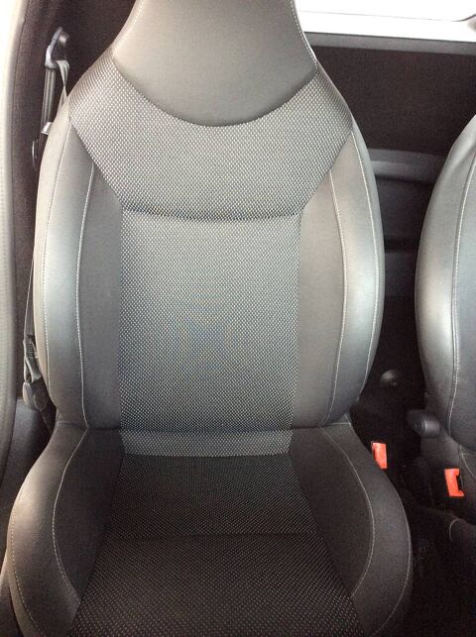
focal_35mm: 32
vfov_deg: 56.9
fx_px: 588
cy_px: 318
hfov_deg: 44.0
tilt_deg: -30.1
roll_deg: -2.0
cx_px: 238
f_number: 2.4
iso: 125
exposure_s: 1/25
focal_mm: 3.3
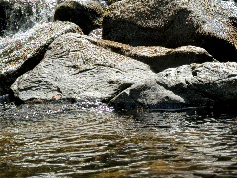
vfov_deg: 12.3
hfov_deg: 16.2
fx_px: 815
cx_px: 0
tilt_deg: -0.7
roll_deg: +5.3
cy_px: -9
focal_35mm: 119
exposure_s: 1/769
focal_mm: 6.76
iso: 64
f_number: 1.78
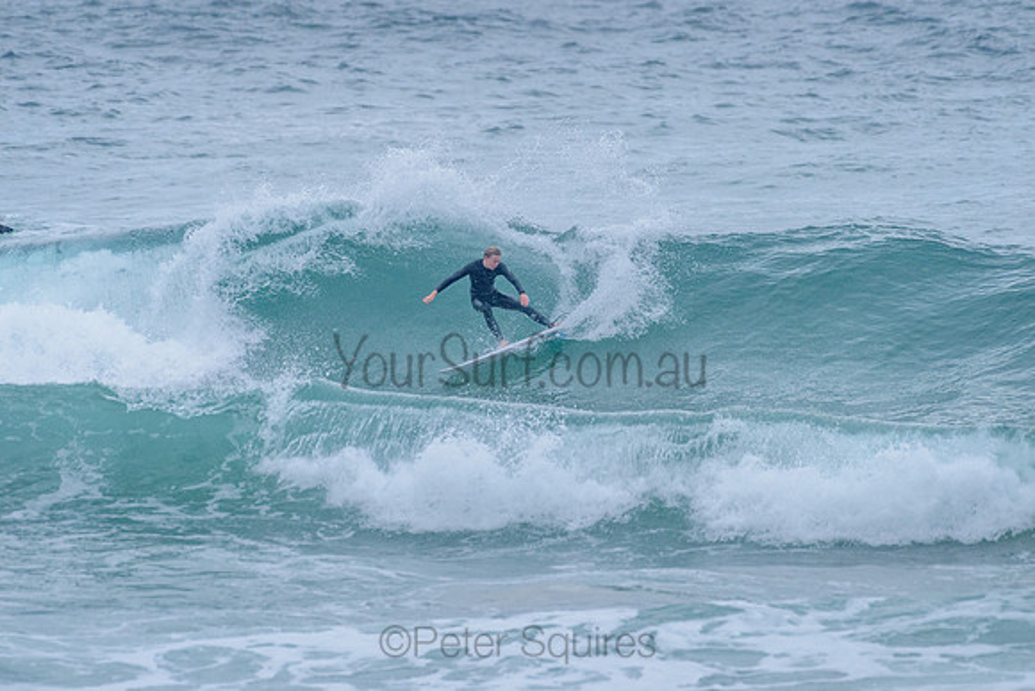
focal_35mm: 613
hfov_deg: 3.4
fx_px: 17620
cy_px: 269
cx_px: 519
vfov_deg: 2.2
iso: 2200
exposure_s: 1/2000
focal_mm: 500
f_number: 5.6
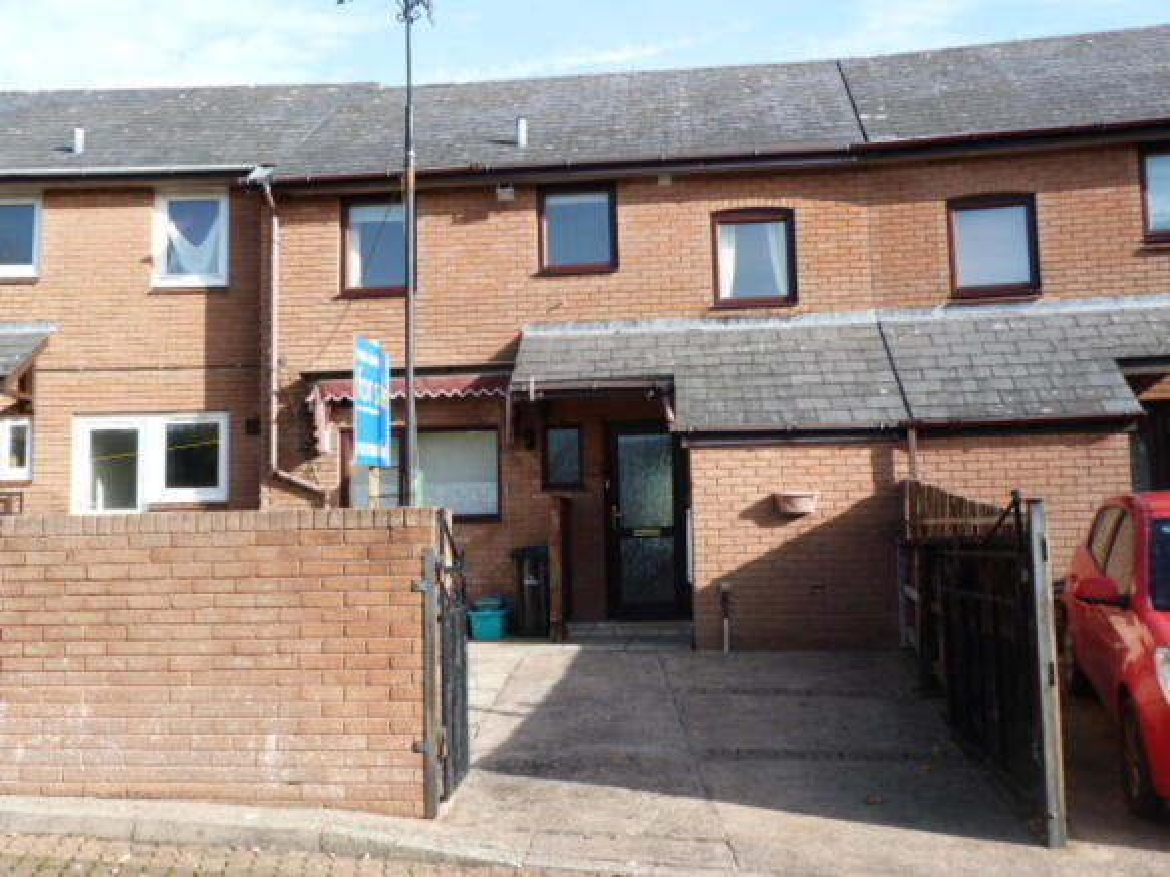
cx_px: 585
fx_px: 1115
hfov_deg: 55.4
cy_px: 438
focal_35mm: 33
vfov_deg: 42.9
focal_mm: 5.9
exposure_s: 1/250
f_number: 4
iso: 80
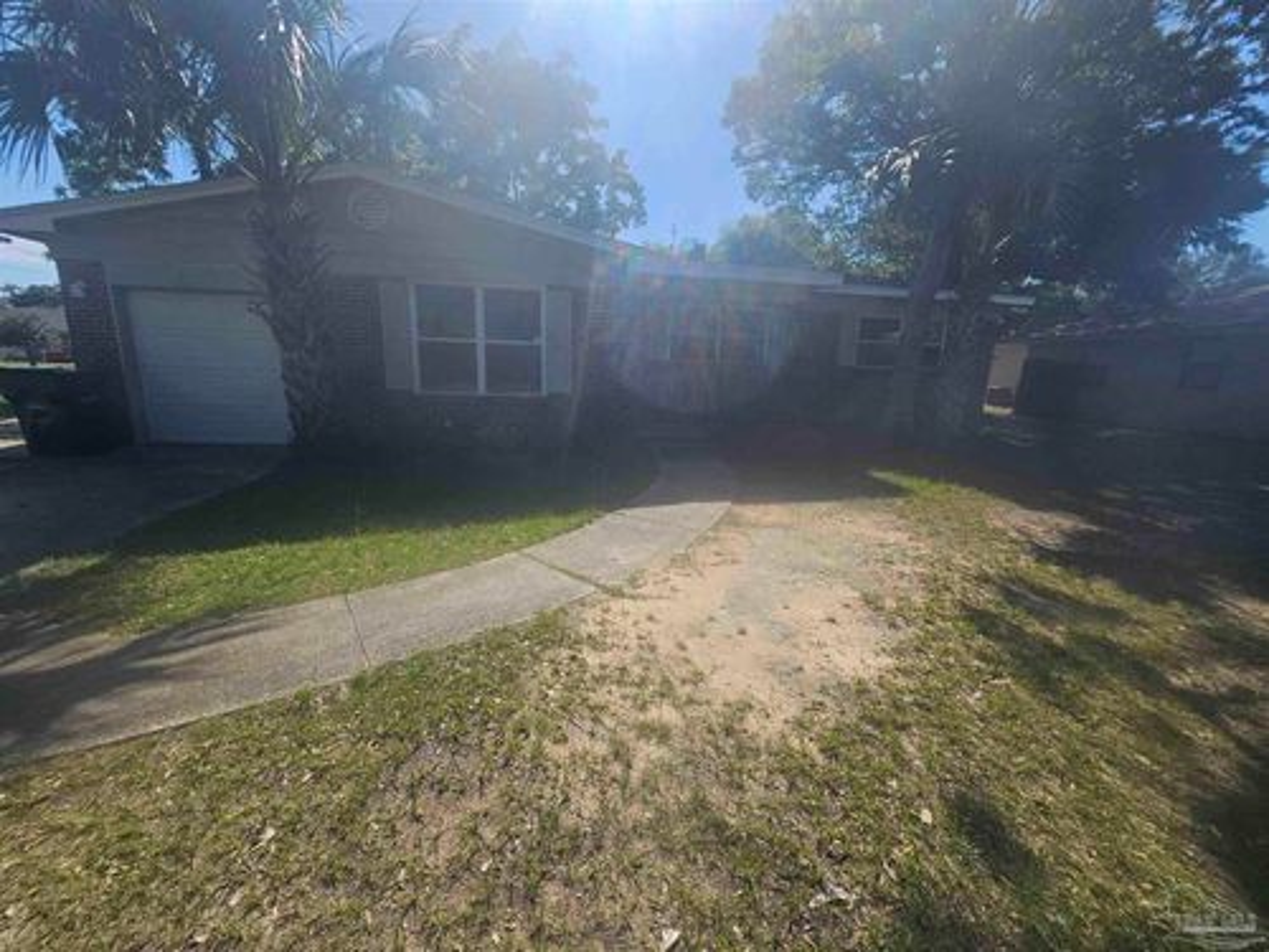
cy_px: 476
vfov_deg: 89.9
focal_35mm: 13
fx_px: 477
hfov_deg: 106.2
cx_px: 634
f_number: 2.2
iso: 50
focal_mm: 2.2
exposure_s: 1/2180
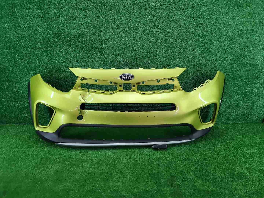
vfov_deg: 53.1
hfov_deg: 67.3
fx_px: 198
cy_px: 99
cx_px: 132
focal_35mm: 26
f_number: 1.8
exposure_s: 1/50
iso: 82
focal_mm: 5.4
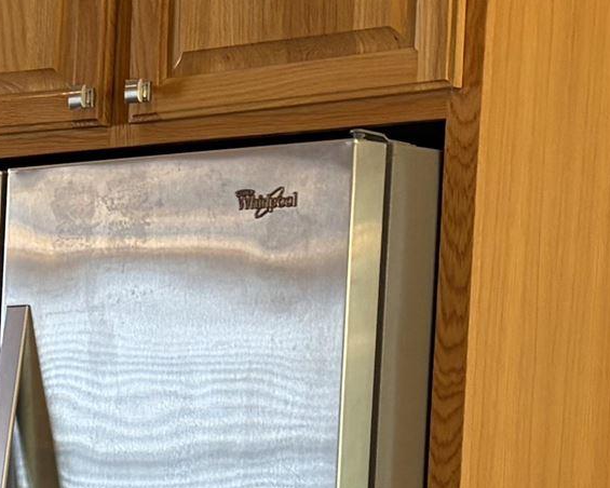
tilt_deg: -3.5
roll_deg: -1.5
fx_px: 2491
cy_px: 682
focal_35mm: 138
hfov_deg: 12.5
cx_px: -551
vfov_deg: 10.9
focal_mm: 5.96
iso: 100
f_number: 1.6
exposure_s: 1/60
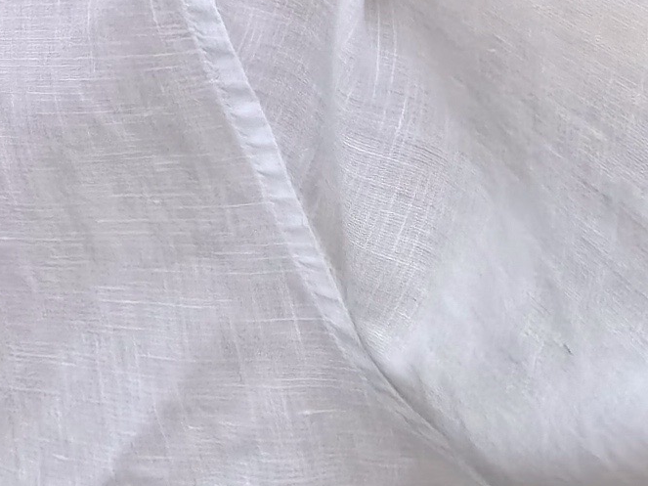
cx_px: -1244
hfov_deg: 11.4
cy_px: -513
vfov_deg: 11.6
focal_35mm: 113
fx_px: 2115
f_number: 2.4
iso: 50
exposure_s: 1/689
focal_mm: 2.7
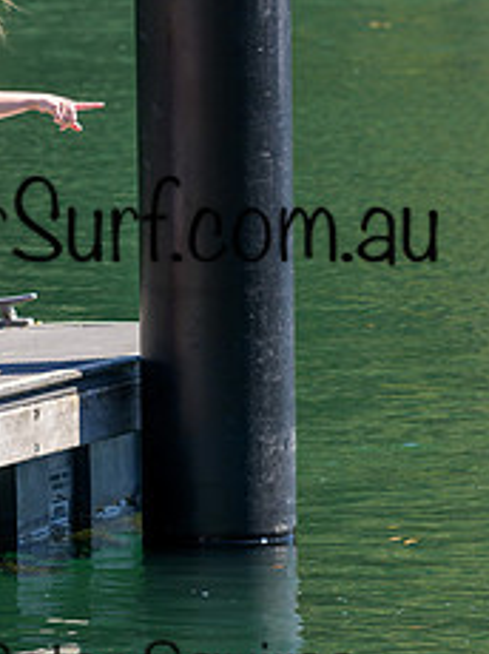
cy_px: 196
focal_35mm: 437
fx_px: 8246
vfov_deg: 4.5
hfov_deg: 3.4
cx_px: 136
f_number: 4
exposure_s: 1/400
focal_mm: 120
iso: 64
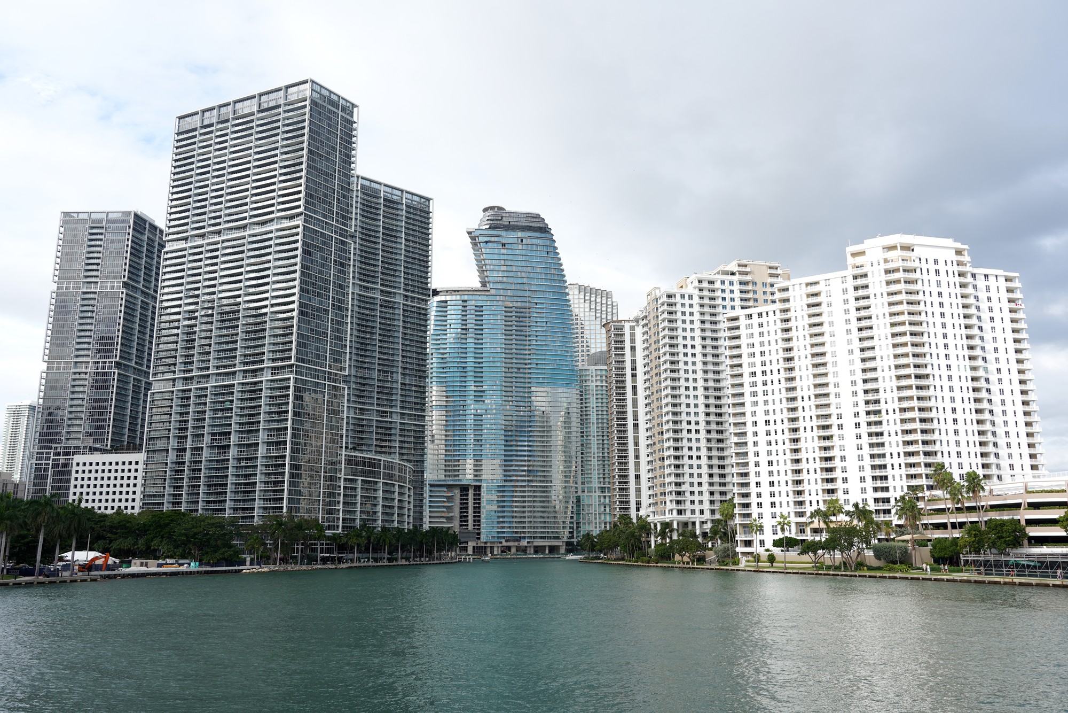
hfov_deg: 65.5
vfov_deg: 46.4
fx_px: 831
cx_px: 534
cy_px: 356
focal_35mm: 28
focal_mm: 28
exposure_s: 1/100
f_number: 10
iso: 100
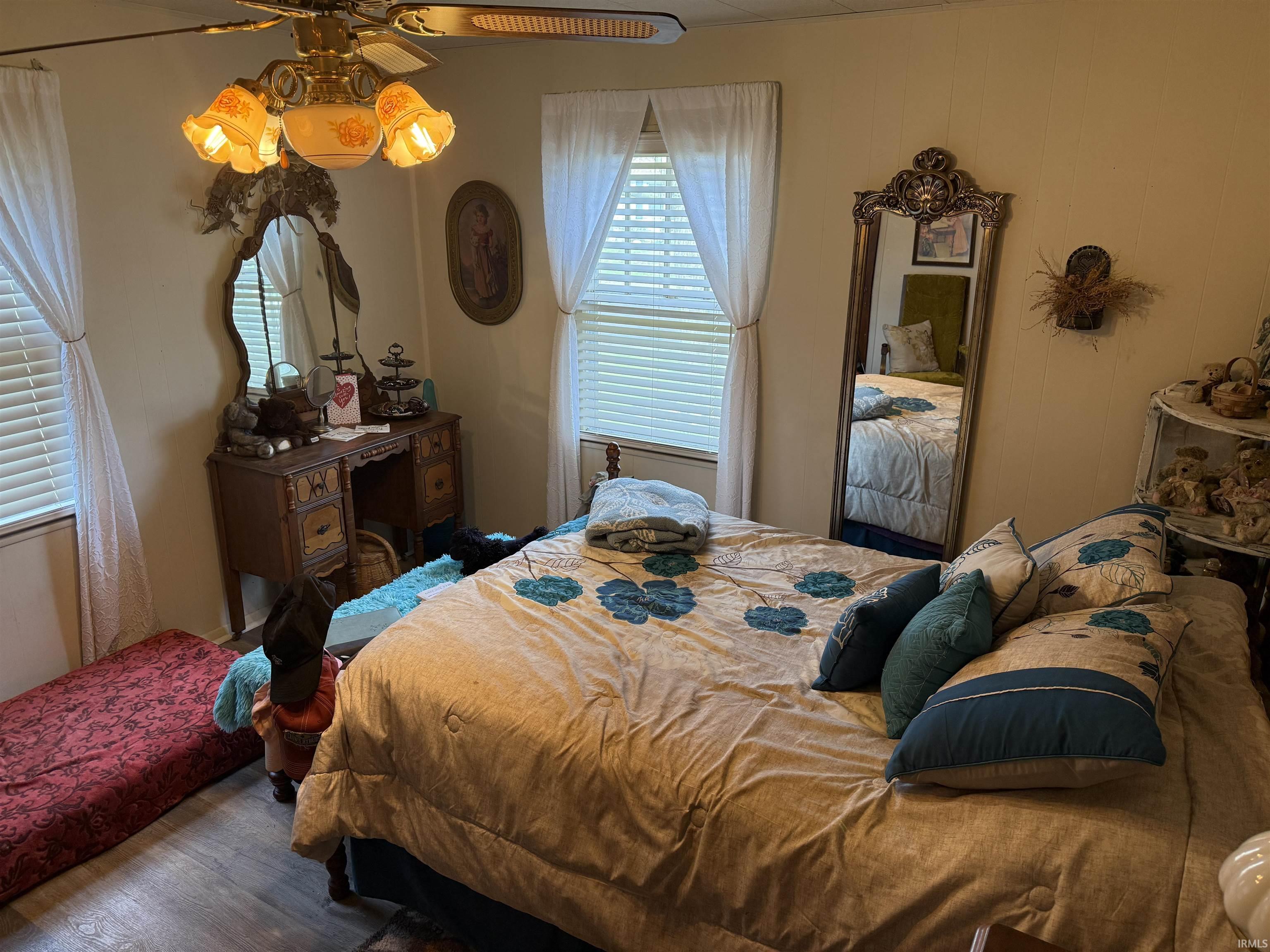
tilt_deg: -18.5
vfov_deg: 56.8
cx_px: 635
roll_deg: +0.0
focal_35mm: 24
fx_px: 881
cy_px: 476
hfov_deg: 71.6
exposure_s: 1/120
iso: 200
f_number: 1.78
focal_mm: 6.76
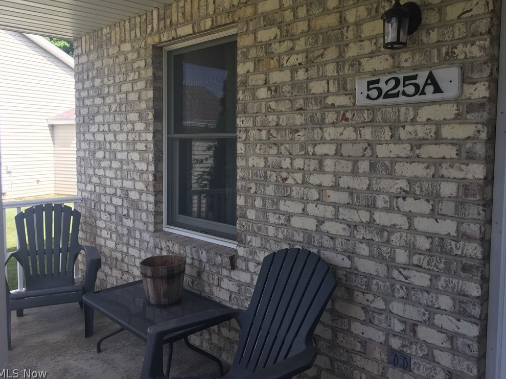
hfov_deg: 60.0
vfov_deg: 46.8
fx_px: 438
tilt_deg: -4.8
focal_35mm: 30
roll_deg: -0.6
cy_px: 186
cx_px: 256
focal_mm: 4.15
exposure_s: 1/460
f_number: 2.2
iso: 32
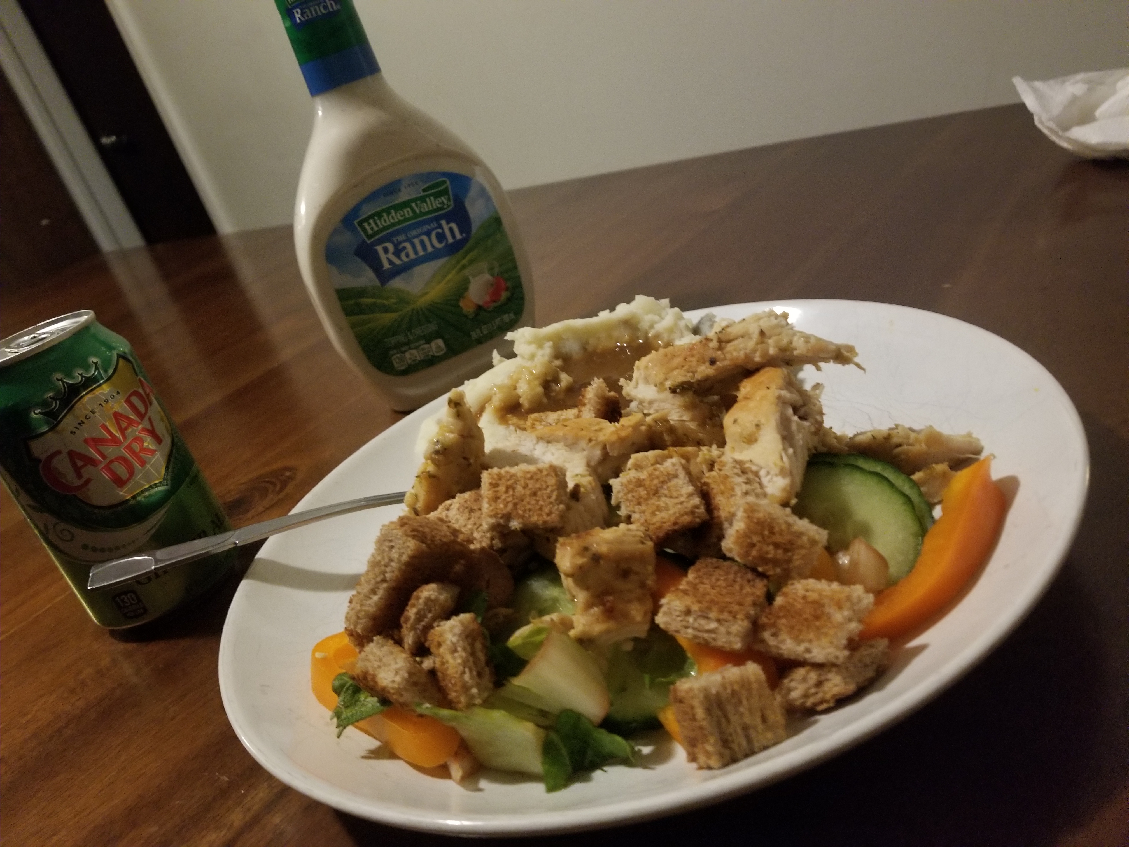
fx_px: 848
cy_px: 424
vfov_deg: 53.1
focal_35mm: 26
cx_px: 564
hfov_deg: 67.3
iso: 320
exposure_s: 1/10
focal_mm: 4.25
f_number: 1.7
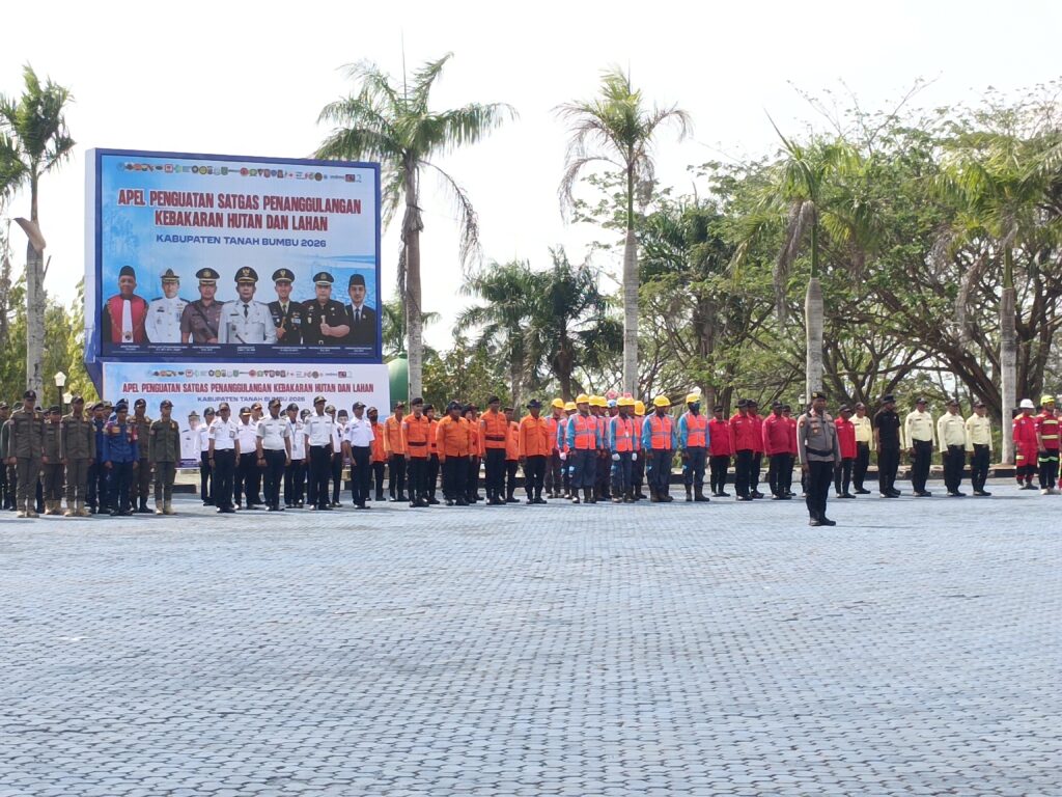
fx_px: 2270
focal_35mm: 74
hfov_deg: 26.3
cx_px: 531
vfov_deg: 19.9
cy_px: 398
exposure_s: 1/407
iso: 100
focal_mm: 4.84
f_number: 1.79
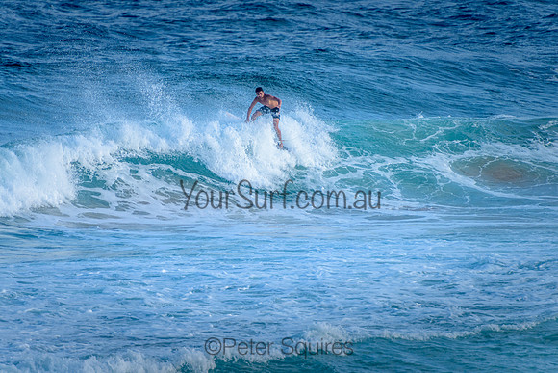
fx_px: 7606
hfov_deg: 4.2
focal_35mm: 491
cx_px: 280
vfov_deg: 2.8
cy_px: 145
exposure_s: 1/1250
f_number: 5.6
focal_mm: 400
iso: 500
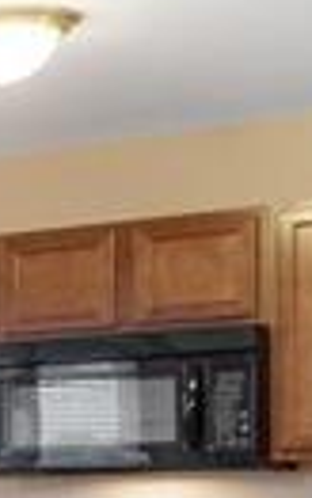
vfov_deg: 14.2
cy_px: 582
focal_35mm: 143
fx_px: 1943
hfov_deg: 6.5
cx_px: -1096
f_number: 5.6
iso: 800
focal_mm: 9
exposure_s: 1/6
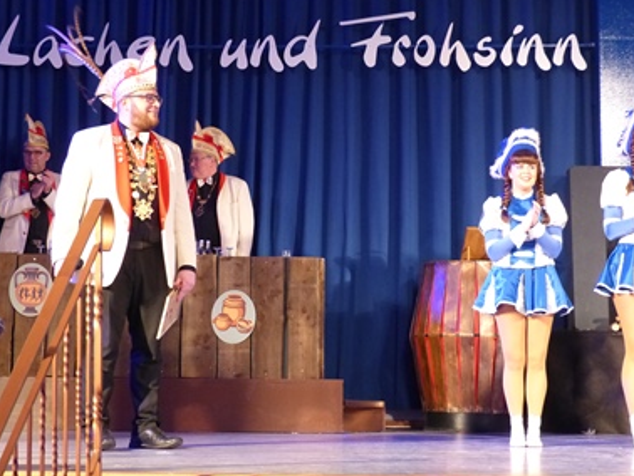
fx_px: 1338
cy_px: 240
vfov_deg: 20.2
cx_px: 304
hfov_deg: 26.7
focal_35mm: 73
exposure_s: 1/50
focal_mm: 12.5
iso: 800
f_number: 2.8
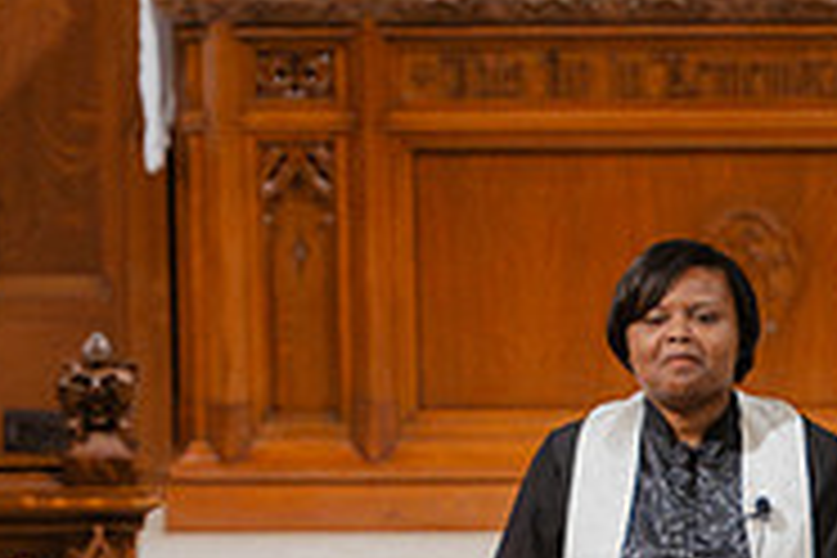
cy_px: 682
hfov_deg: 3.2
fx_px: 15088
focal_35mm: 649
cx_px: 1135
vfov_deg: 2.1
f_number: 2.8
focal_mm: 185
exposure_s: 1/160
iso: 10000
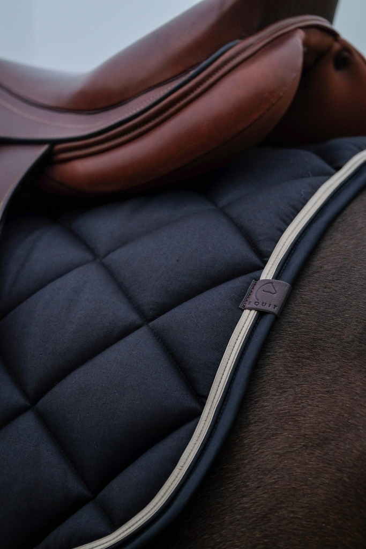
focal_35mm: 261
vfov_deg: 7.9
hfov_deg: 5.3
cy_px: 274
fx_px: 3979
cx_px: 183
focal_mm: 174
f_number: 4
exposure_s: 1/180
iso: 800
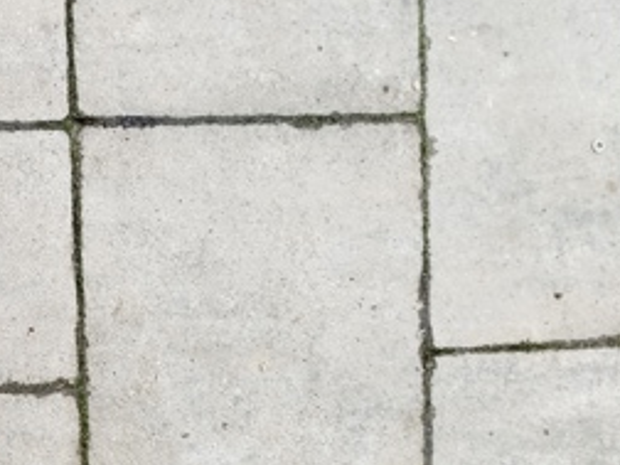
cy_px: 472
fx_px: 1093
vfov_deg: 23.0
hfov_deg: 27.3
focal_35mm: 61
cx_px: -153
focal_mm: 5.31
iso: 50
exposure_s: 1/100
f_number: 1.7
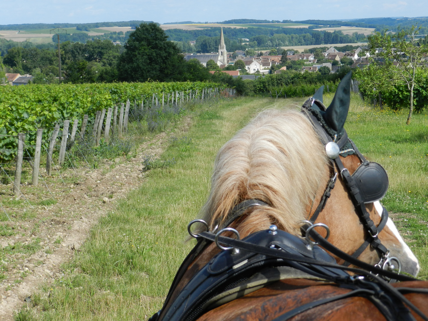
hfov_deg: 23.3
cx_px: 214
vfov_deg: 17.6
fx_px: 1039
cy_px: 160
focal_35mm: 84
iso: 160
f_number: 4.4
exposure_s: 1/800
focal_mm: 14.9
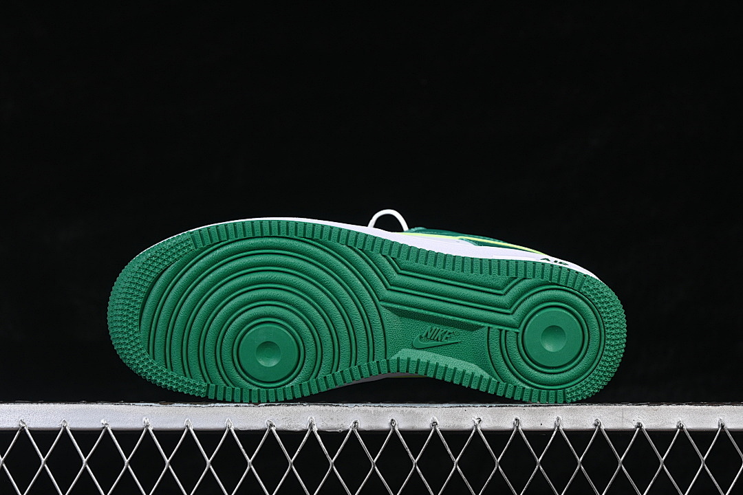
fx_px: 1548
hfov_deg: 27.0
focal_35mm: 75
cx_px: 372
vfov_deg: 18.2
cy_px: 248
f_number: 7.1
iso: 160
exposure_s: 1/80
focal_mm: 50
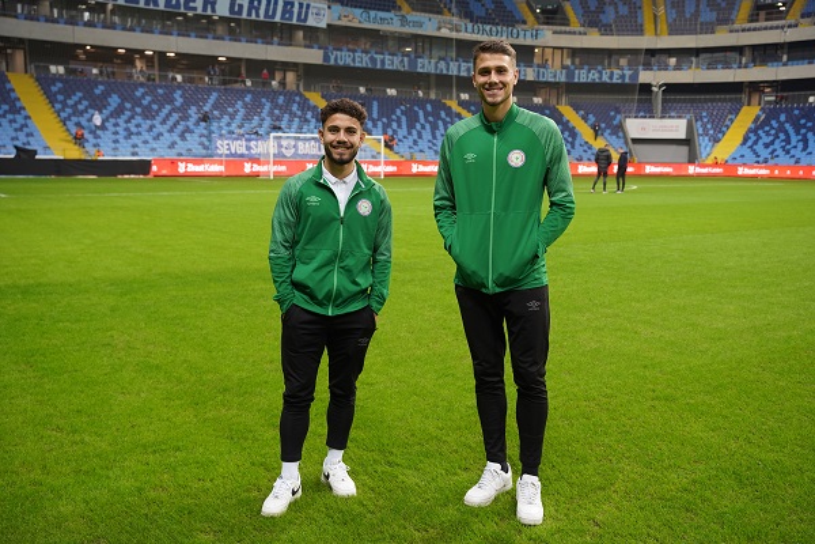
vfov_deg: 35.7
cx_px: 408
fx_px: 844
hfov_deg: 51.5
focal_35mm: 37
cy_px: 272
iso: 1000
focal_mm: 37.3
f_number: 4
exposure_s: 1/160
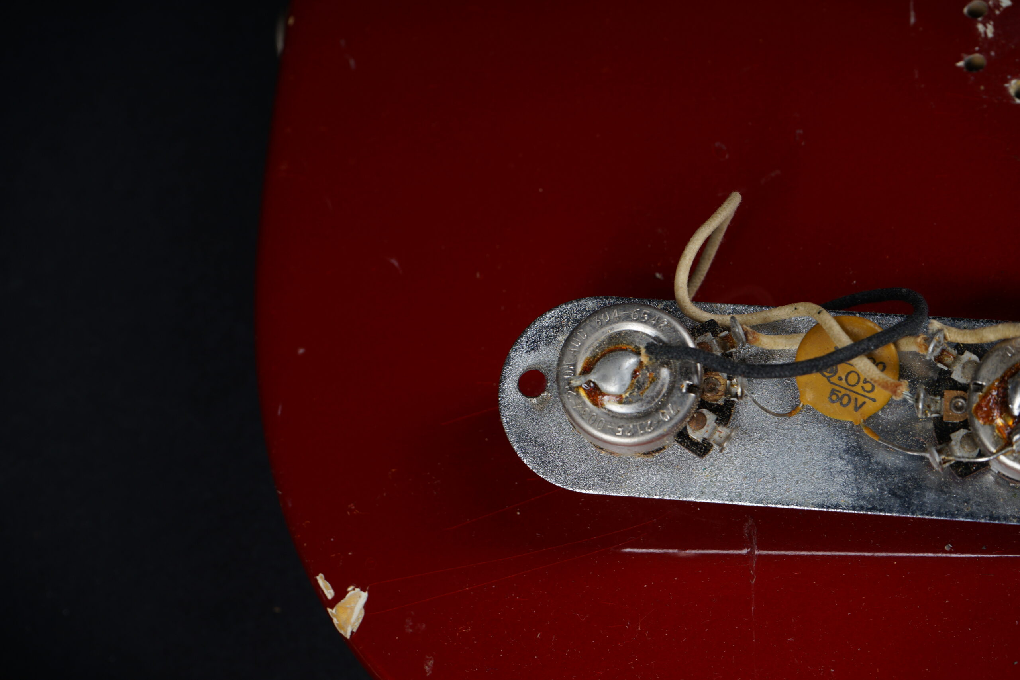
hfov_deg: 28.8
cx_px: 510
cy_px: 340
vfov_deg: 19.5
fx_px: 1983
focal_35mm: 70
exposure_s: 1/125
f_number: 11
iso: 160
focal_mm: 70
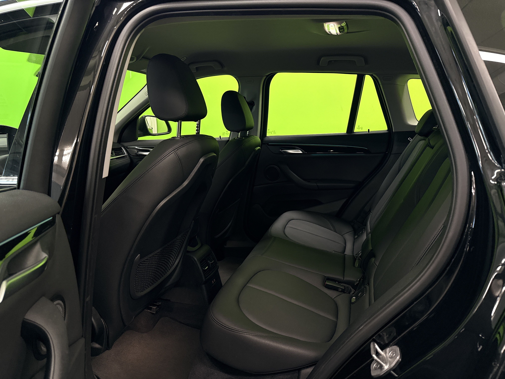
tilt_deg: -11.9
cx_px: 252
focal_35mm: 24
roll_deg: -1.1
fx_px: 350
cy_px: 190
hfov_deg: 71.6
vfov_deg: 56.8
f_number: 1.78
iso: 320
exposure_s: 1/100
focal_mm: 6.76
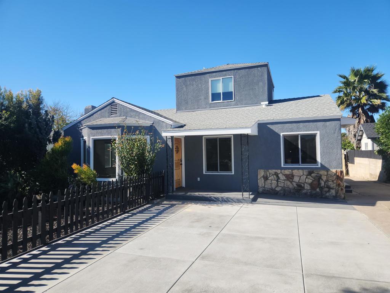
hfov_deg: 73.9
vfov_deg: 58.9
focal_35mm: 23
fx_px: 259
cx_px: 195
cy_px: 146
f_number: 1.8
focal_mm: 5.4
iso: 20
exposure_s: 1/1053
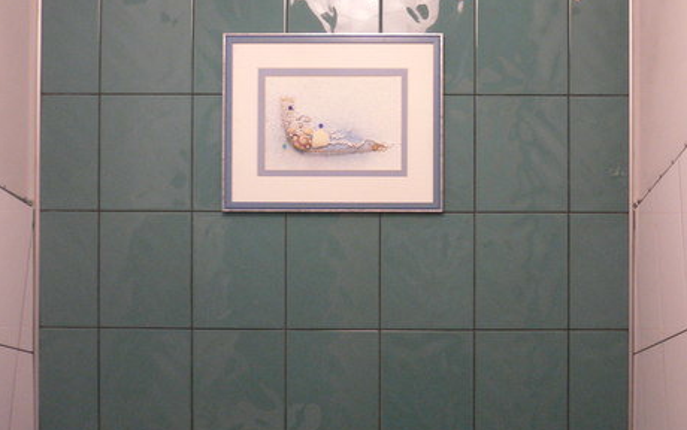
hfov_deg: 39.8
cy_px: 165
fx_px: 937
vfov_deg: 25.8
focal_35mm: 50
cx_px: 458
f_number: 2.8
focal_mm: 5.8
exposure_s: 1/13
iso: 200
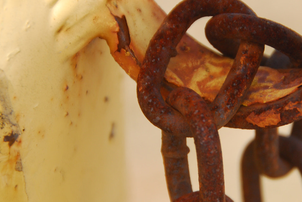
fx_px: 4115
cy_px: 127
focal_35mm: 490
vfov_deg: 2.8
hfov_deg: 4.2
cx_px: 216
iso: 200
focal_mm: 200
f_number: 8
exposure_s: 1/200
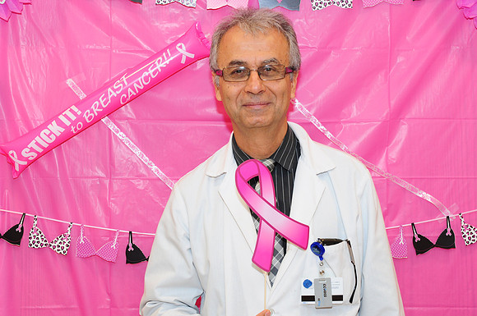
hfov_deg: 28.1
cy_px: 158
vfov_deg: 18.9
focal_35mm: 72
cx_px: 238
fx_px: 953
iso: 640
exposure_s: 1/60
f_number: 5.6
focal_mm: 48
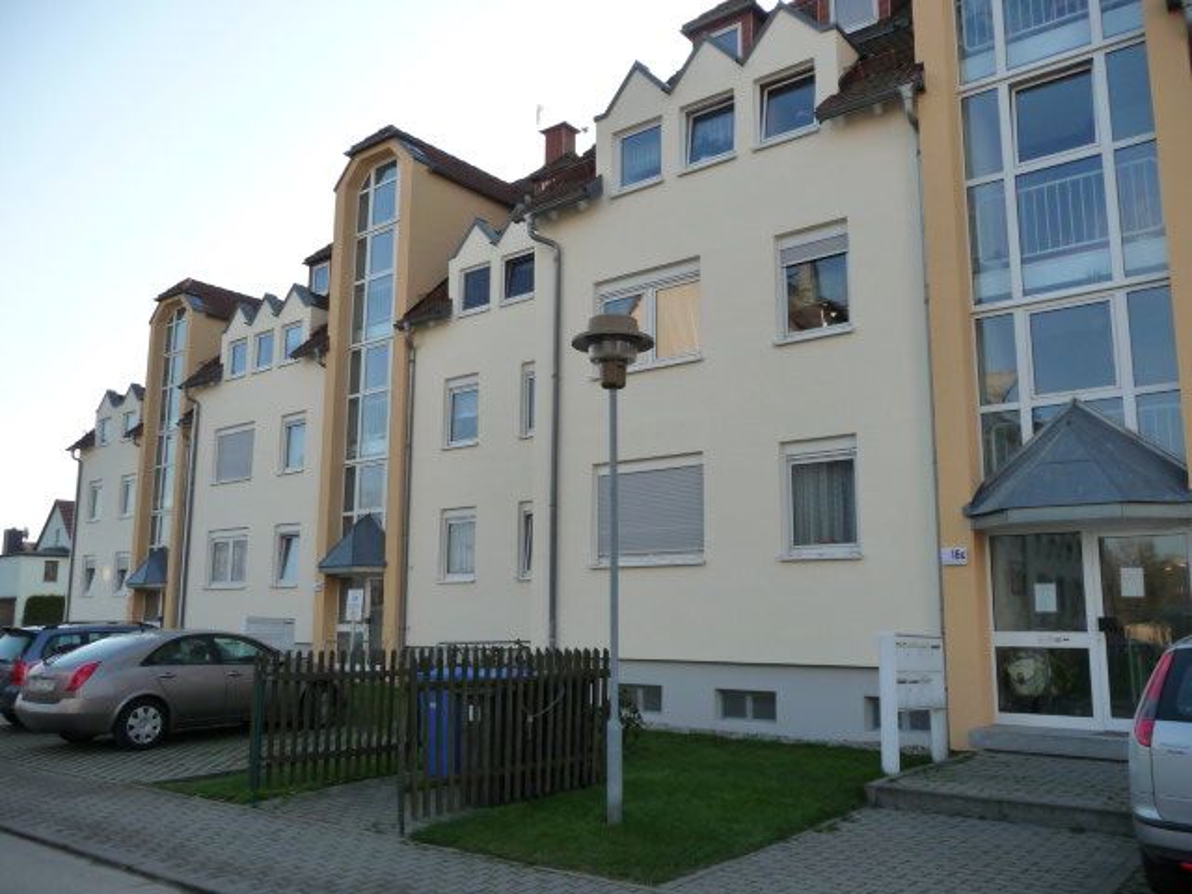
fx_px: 964
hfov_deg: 63.4
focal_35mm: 28
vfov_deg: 49.7
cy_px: 447
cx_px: 596
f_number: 3.3
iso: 160
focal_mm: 4.7
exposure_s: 1/400
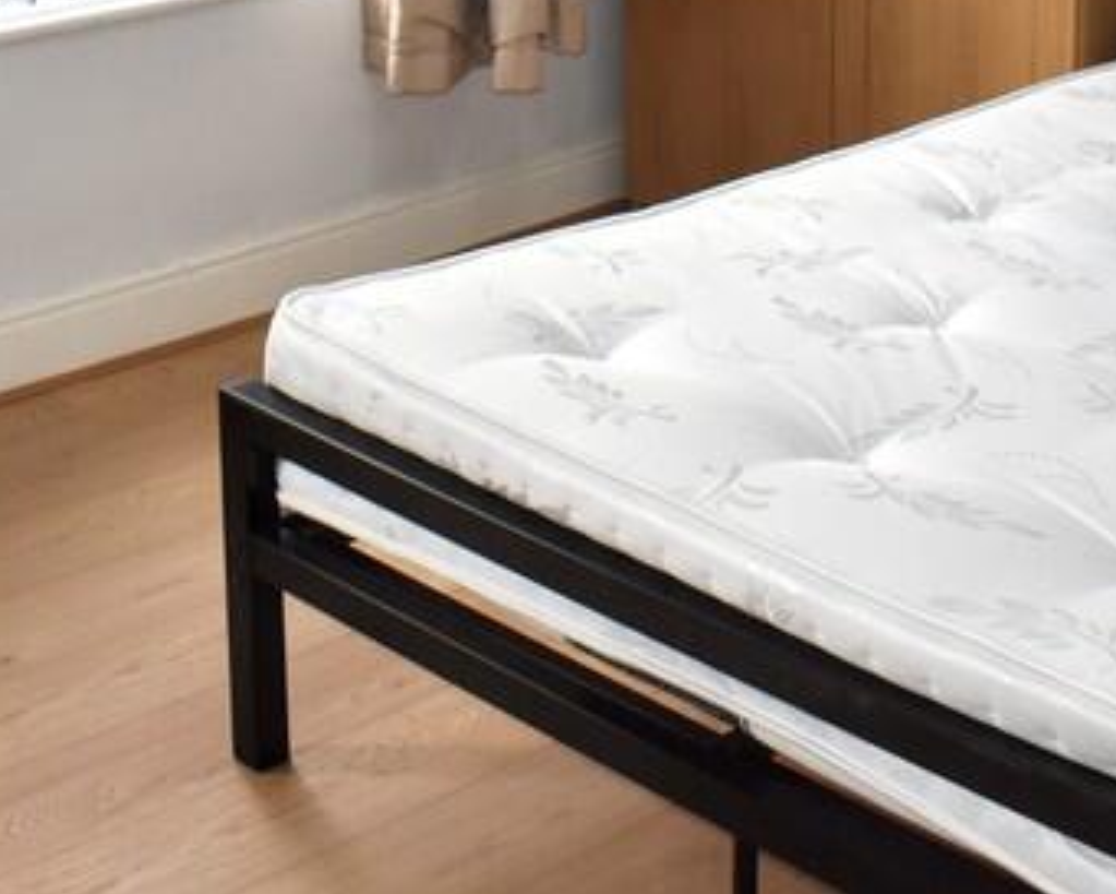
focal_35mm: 76
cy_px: -185
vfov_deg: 19.0
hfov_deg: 25.0
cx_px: 403
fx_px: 2511
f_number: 5.6
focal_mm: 18
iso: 800
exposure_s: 1/125
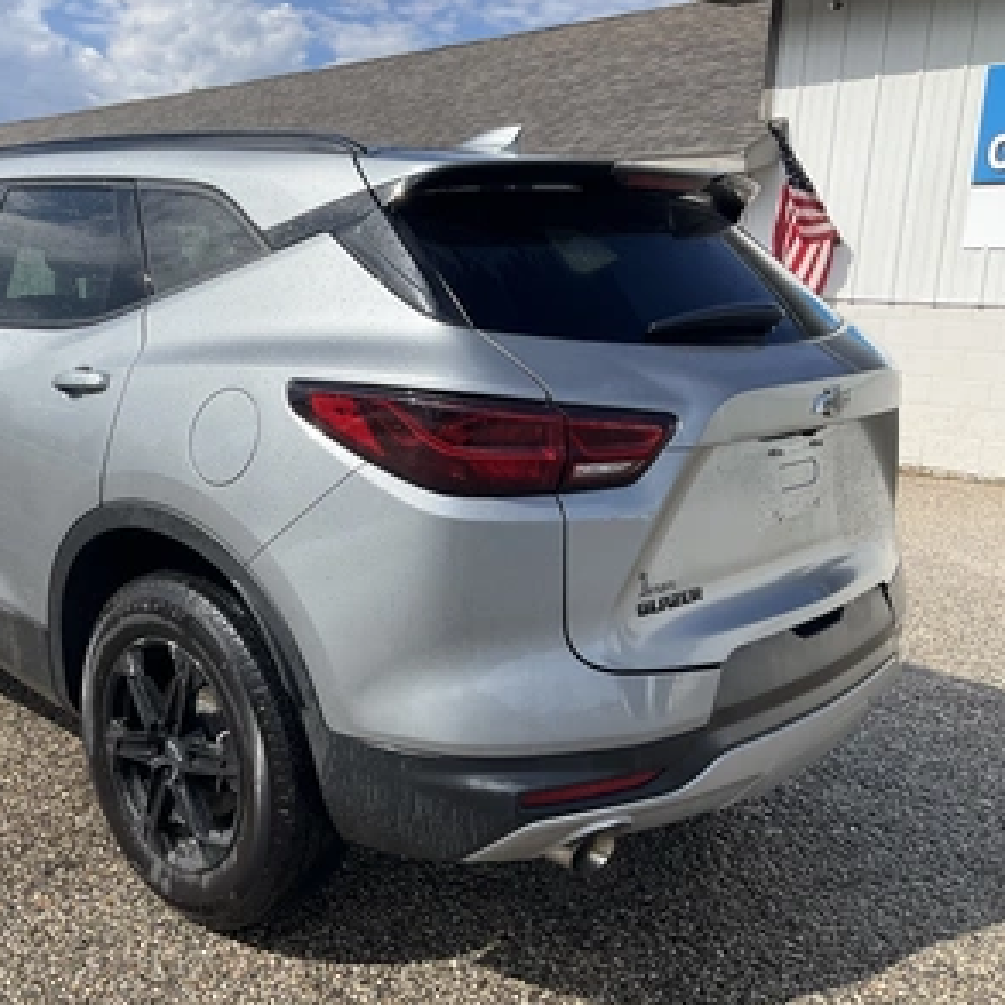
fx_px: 1150
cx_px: 326
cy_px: 504
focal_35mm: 35
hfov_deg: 46.4
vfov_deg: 47.2
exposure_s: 1/1626
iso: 25
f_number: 1.8
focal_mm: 3
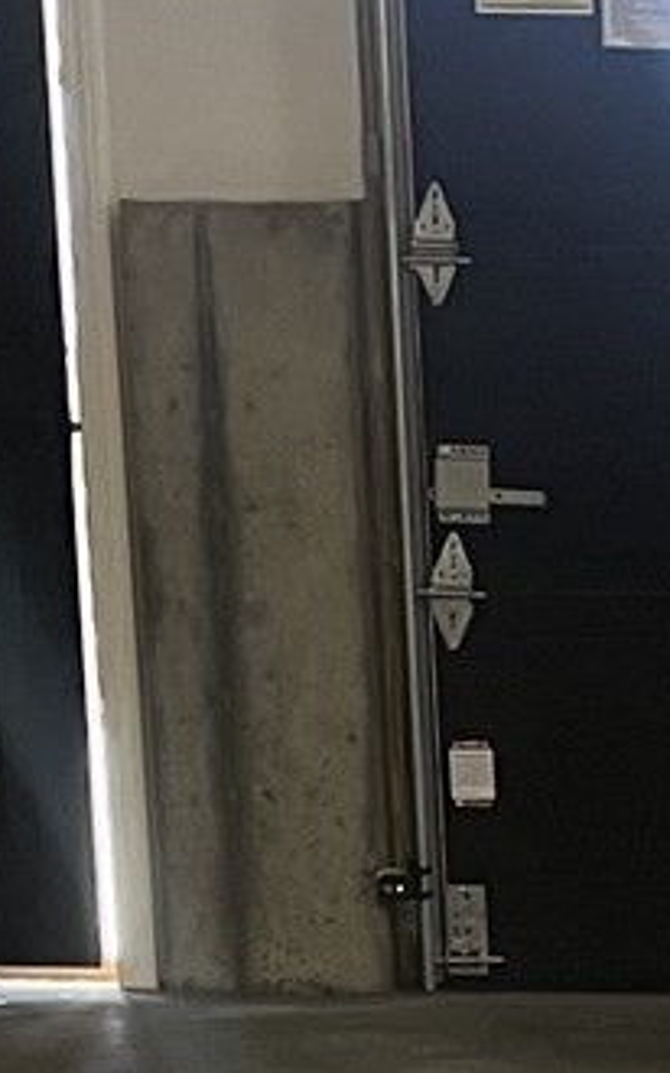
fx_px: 5000
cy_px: 1216
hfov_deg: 7.3
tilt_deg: -15.3
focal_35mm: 171
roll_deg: -0.3
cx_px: 1412
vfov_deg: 12.0
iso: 125
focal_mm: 5.1
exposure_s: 1/60
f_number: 1.6
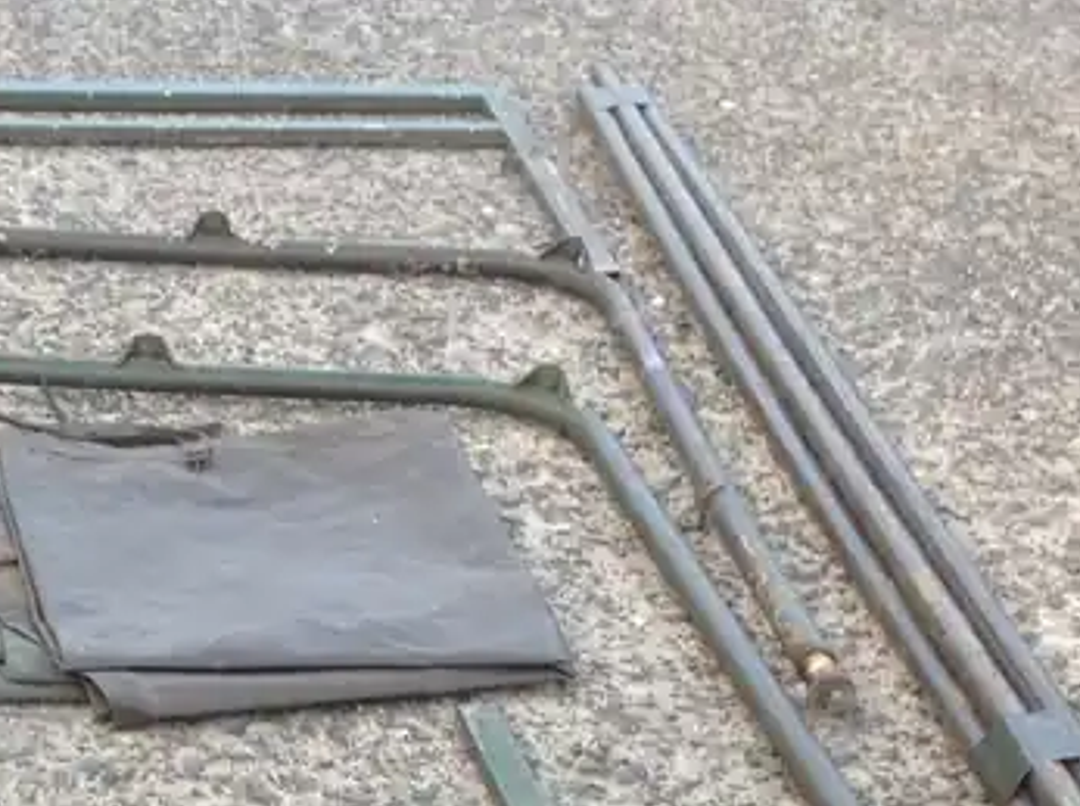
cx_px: -202
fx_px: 3146
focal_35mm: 101
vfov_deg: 14.1
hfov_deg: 18.5
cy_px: 1024
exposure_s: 1/131
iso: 50
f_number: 2.4
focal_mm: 4.28
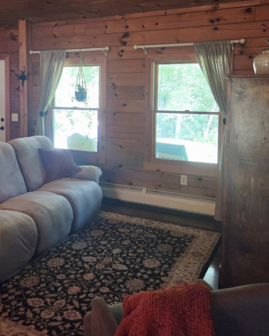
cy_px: 110
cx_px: 93
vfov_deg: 49.4
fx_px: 358
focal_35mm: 36
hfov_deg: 40.7
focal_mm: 5.4
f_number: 1.8
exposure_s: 1/120
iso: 1250
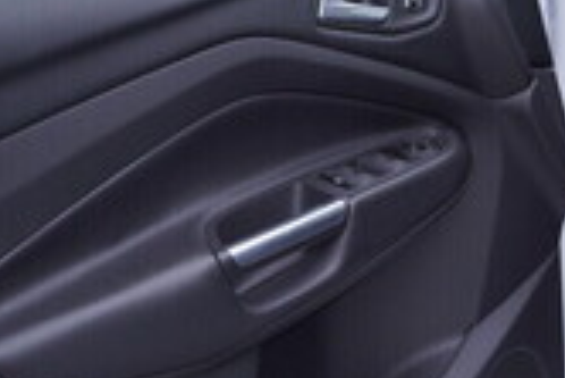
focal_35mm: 119
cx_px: 572
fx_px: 1869
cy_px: 97
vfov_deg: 11.5
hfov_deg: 16.8
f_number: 3.5
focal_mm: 24
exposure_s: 1/60
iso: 125
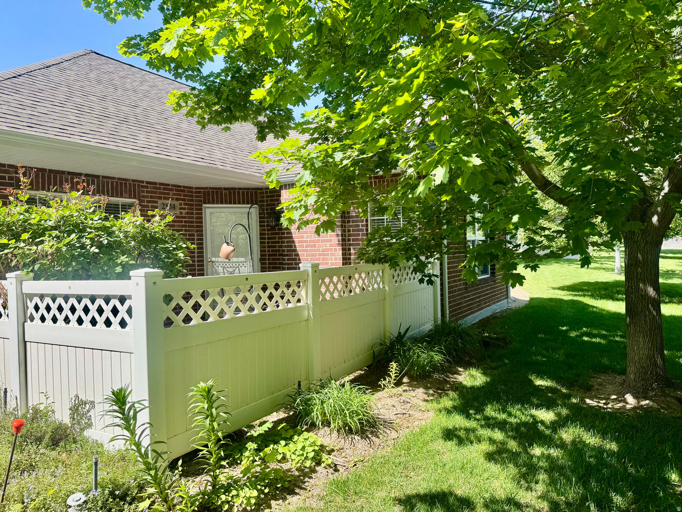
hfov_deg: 71.6
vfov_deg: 56.8
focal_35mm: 24
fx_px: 473
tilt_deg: -1.5
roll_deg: +1.9
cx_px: 341
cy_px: 256
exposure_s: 1/1425
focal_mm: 6.76
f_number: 1.78
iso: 80
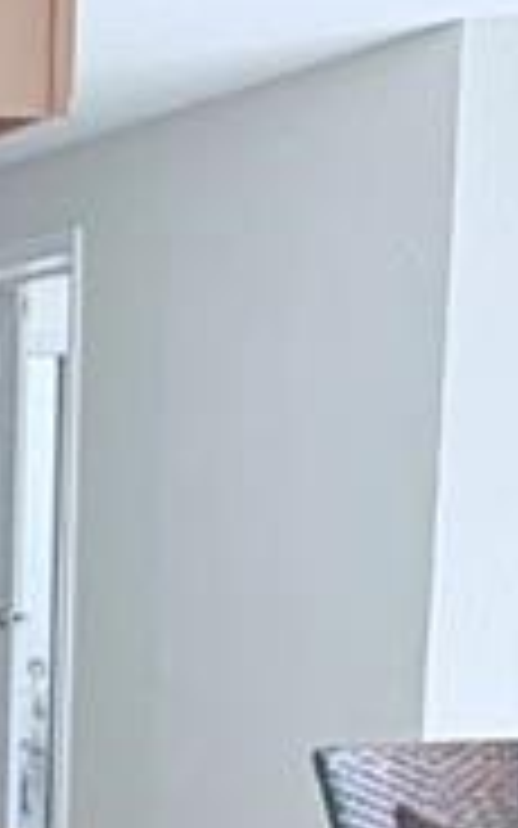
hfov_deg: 12.6
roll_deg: +0.3
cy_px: 918
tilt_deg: -10.9
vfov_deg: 20.4
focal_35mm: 97
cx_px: -324
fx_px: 2191
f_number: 2.2
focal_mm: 2.22
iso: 80
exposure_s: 1/120
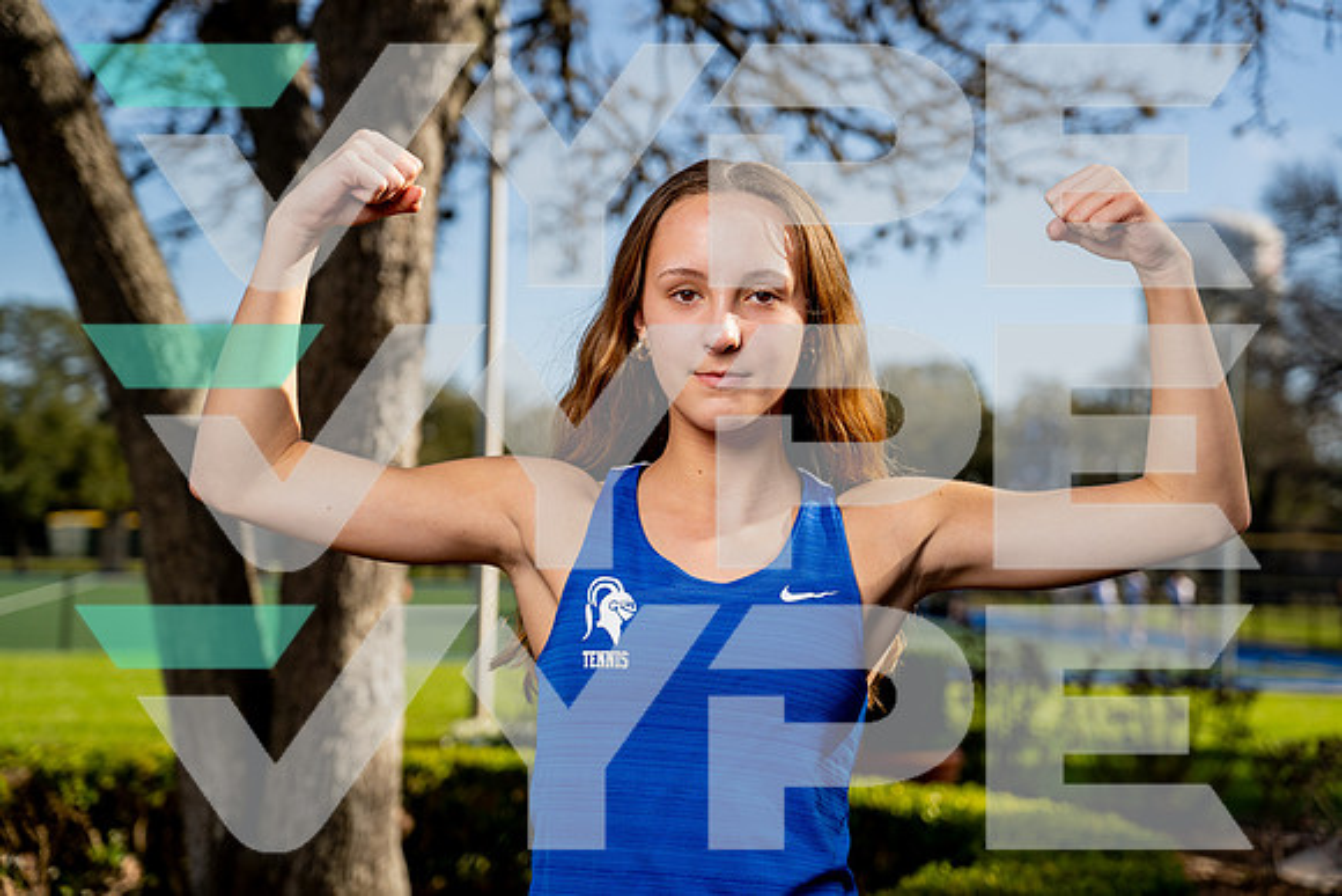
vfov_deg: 20.6
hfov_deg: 30.5
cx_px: 671
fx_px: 2461
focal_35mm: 66
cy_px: 448
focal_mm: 66
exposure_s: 1/1250
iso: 100
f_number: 4
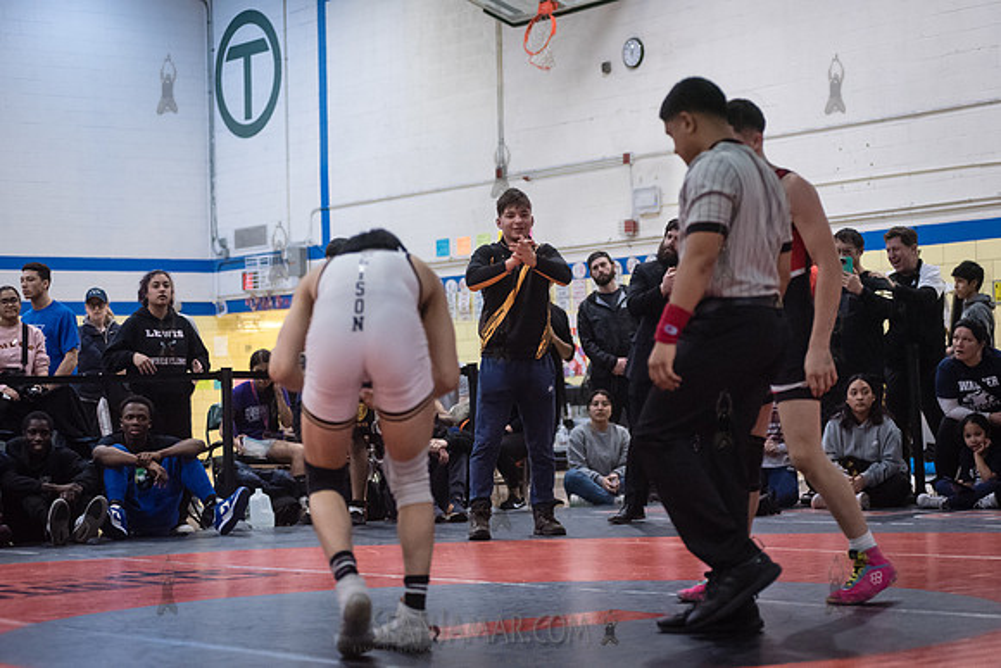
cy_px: 334
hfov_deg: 25.4
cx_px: 500
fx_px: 2225
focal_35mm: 80
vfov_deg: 17.1
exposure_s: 1/500
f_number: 3.5
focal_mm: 80
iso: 8000
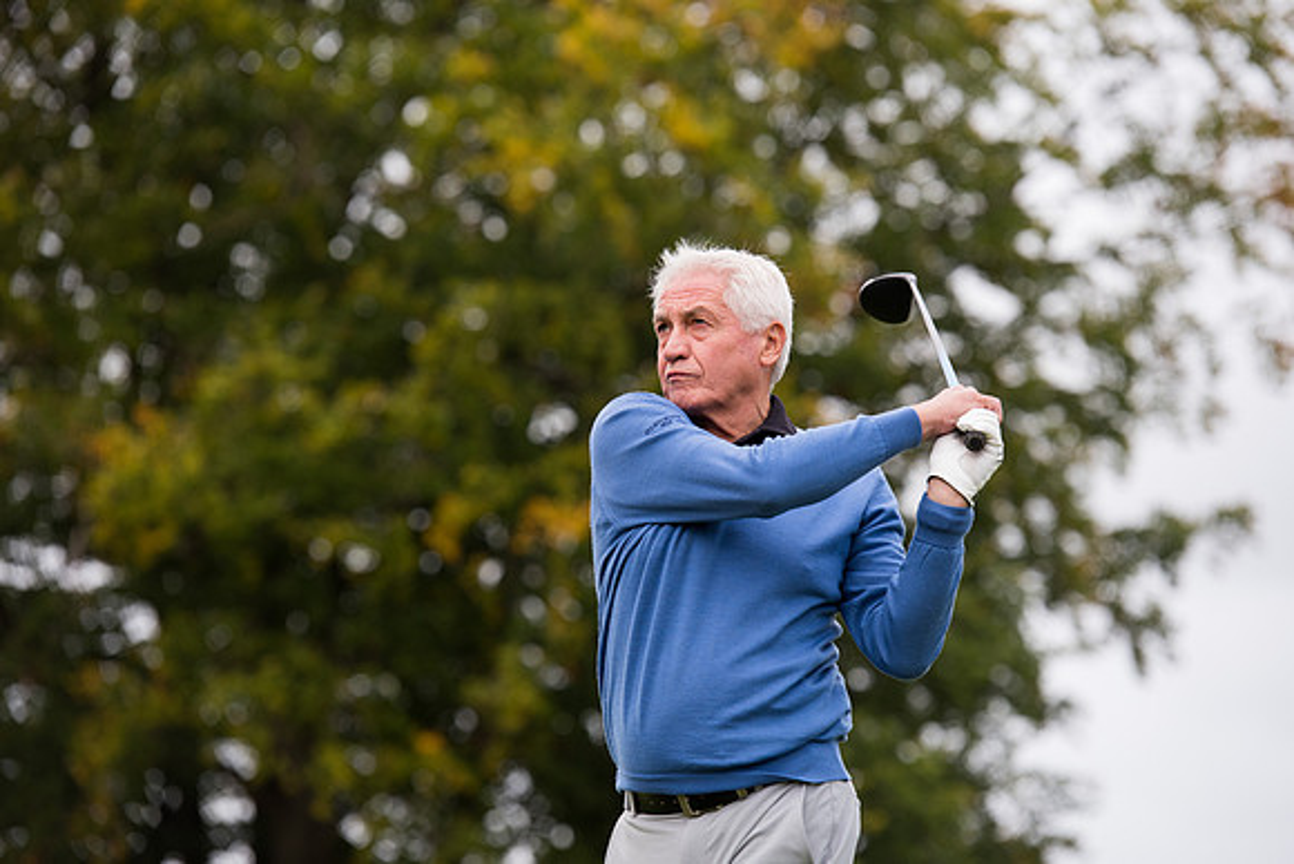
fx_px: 5932
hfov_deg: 12.4
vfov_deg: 8.3
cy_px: 432
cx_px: 647
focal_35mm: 165
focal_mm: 165
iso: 400
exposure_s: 1/1000
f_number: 4
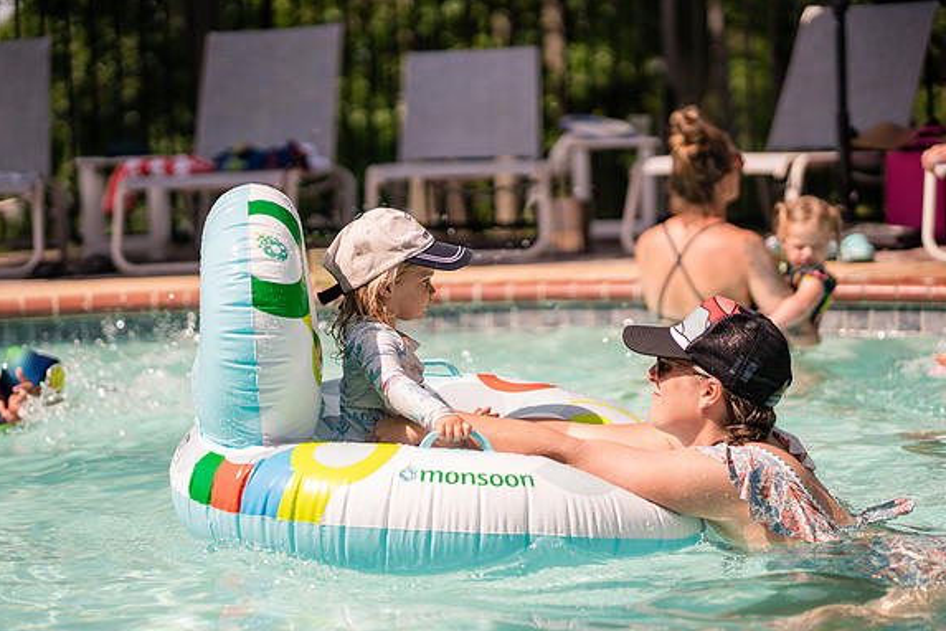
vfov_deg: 15.9
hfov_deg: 23.6
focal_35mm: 86
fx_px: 2260
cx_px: 474
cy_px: 316
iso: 200
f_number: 2.2
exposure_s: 1/5000
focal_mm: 85
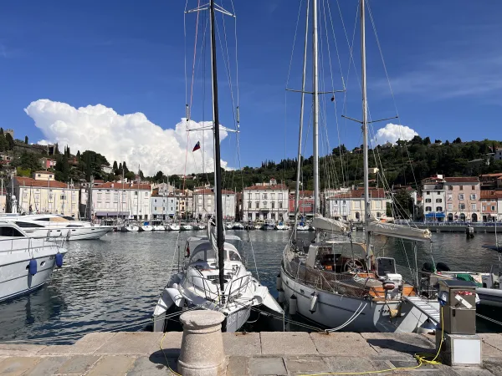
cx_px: 251
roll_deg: -0.3
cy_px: 188
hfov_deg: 67.3
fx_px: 377
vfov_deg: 53.1
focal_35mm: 26
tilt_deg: +3.9
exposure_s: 1/8696
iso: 50
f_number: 1.5
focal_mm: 5.7
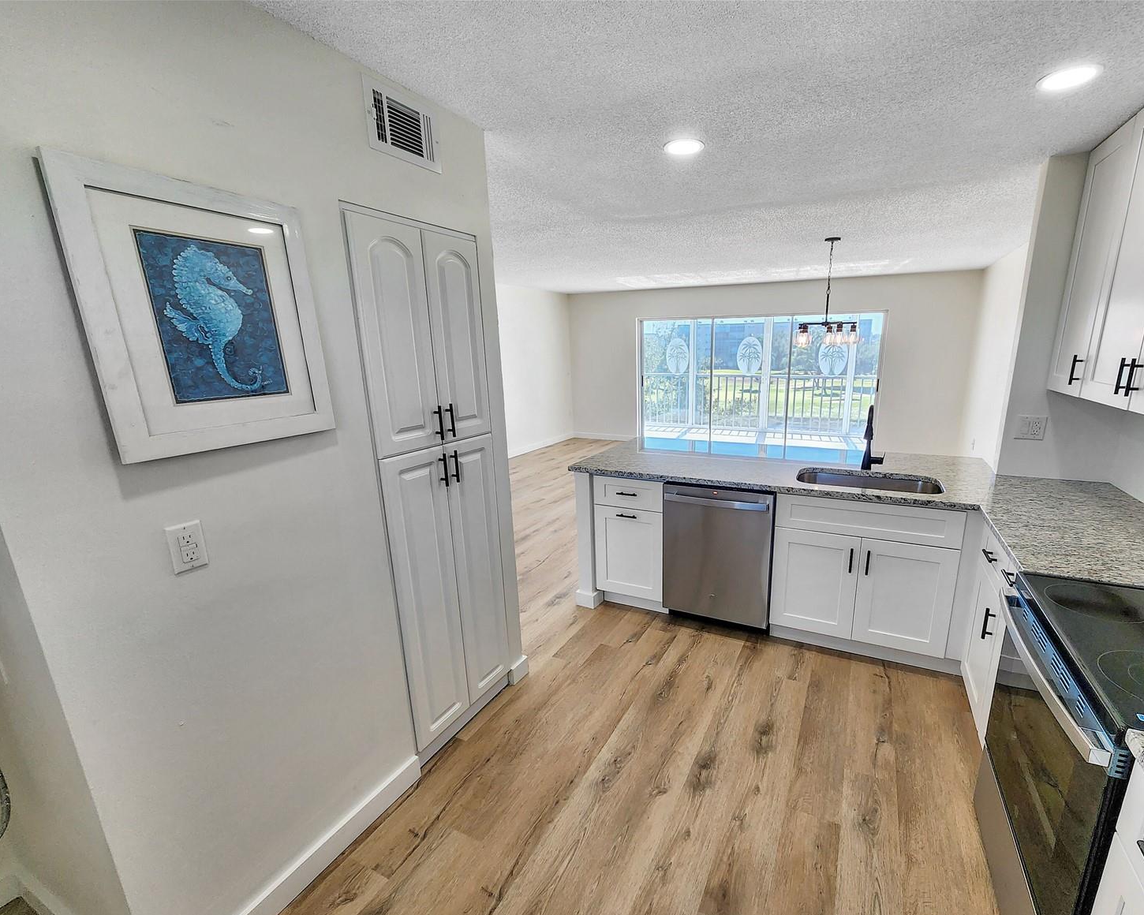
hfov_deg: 100.5
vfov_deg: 88.0
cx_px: 616
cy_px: 472
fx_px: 474
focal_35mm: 14
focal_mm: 2.2
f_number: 2.2
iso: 64
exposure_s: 1/120
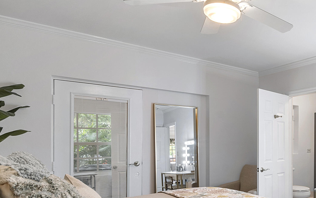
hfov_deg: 49.8
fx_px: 267
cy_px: 143
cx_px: 316
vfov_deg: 39.7
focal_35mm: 31
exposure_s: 1/3
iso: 160
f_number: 11
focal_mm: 10
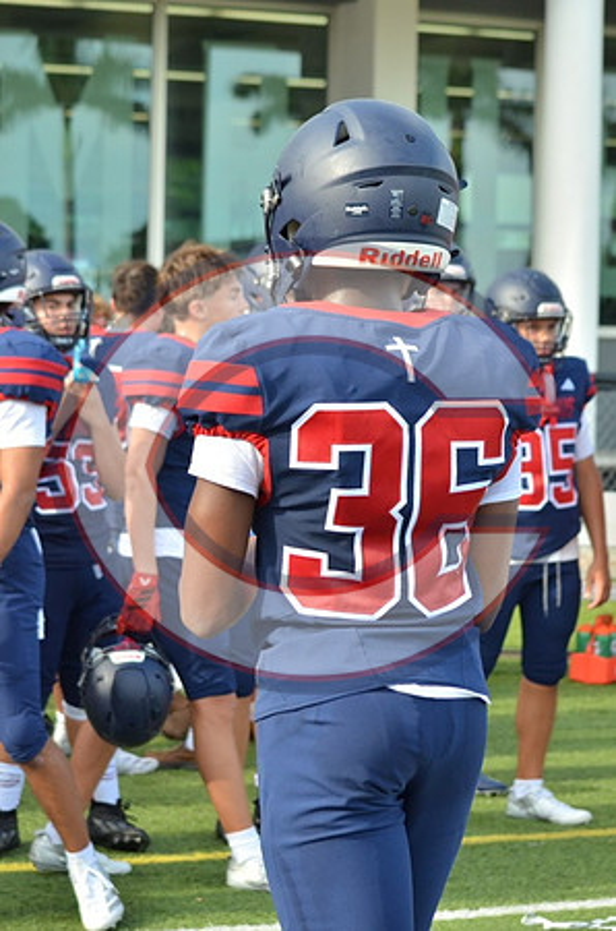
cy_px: 466
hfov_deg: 14.6
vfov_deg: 22.0
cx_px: 308
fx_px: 2398
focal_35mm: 93
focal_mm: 62
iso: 500
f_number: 5.6
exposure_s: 1/500
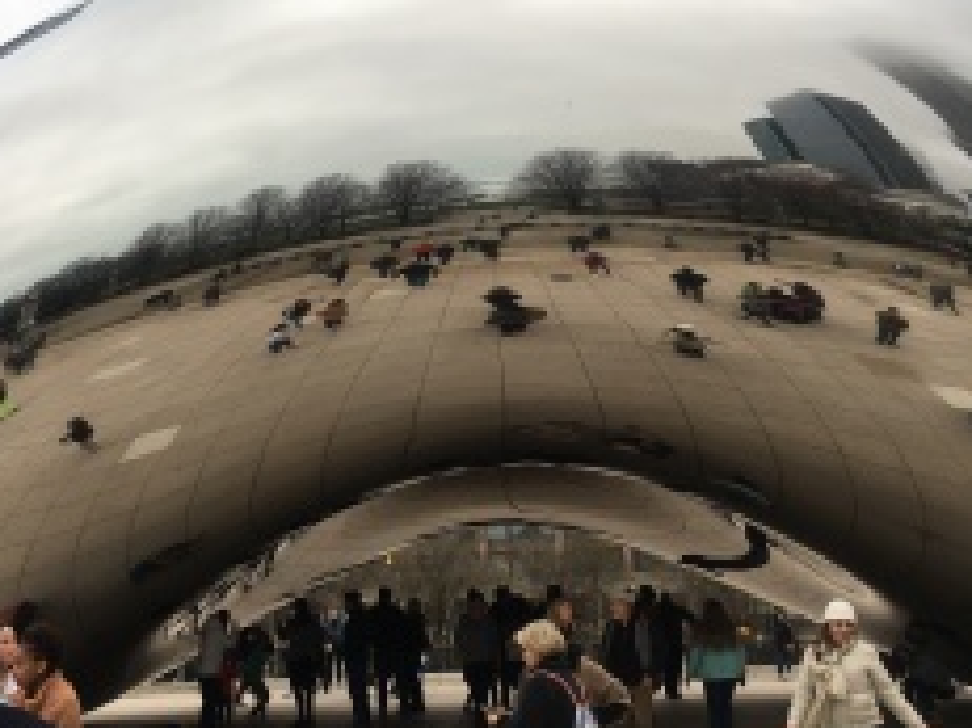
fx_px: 1291
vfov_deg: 31.5
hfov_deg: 41.0
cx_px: 366
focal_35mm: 46
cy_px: 400
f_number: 2.2
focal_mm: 4.15
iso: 25
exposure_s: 1/120
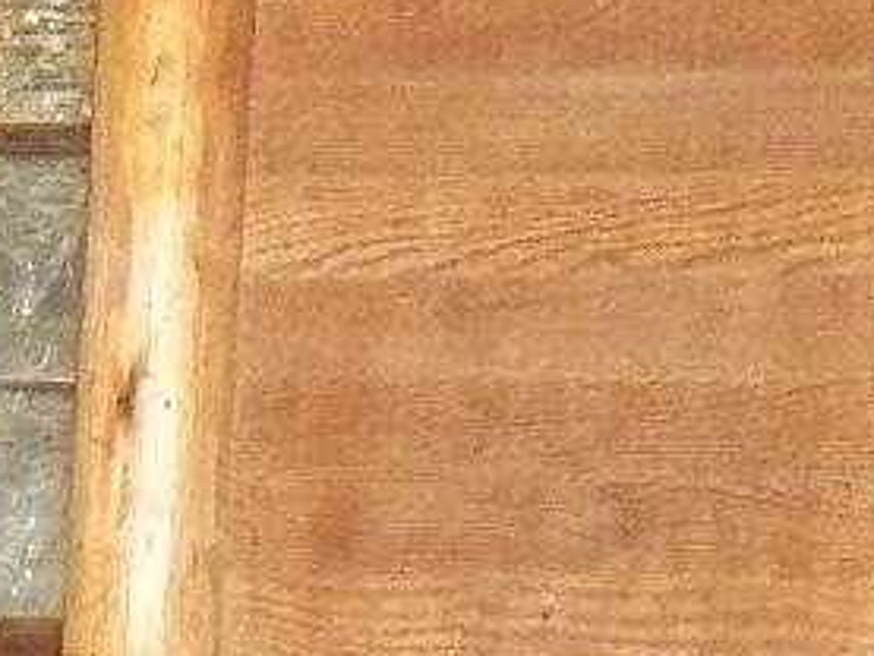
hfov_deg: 8.3
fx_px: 5229
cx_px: -1606
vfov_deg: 6.6
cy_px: 1851
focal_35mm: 207
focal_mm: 4.9
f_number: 2.8
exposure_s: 1/125
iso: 800
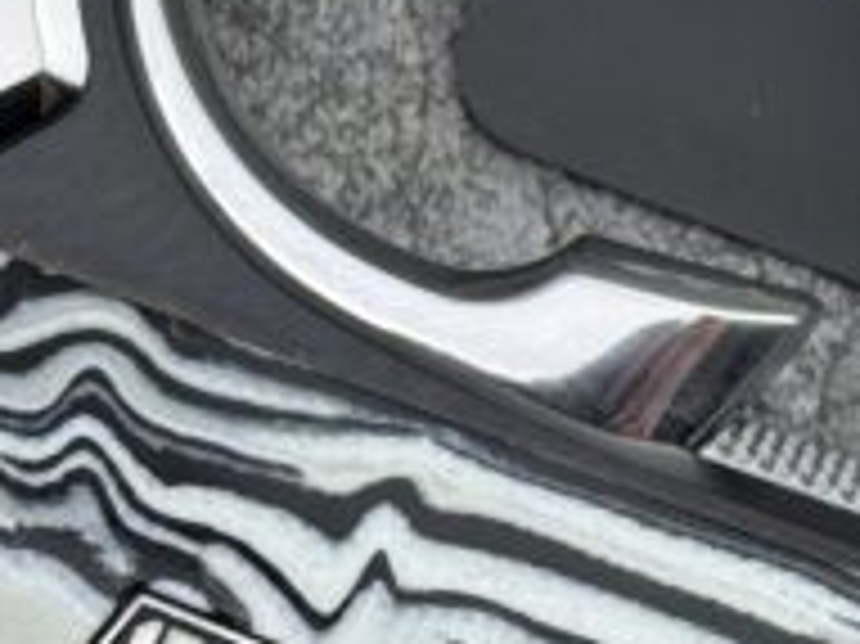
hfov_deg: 7.7
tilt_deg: -83.6
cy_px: 585
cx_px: 171
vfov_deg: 5.8
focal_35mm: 257
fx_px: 6381
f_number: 1.78
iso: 50
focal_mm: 6.76
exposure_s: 1/130
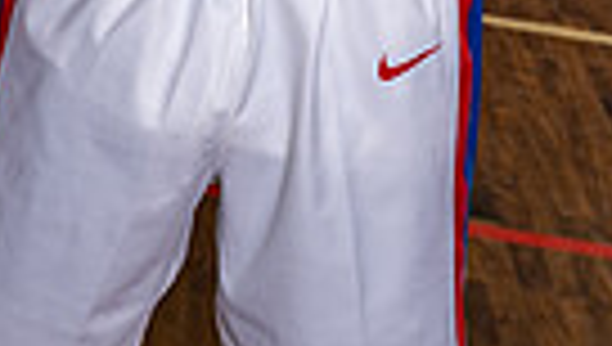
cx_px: 400
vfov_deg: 7.8
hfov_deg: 15.1
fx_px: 2308
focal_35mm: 142
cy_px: -575
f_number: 8
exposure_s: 1/250
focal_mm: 41
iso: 320
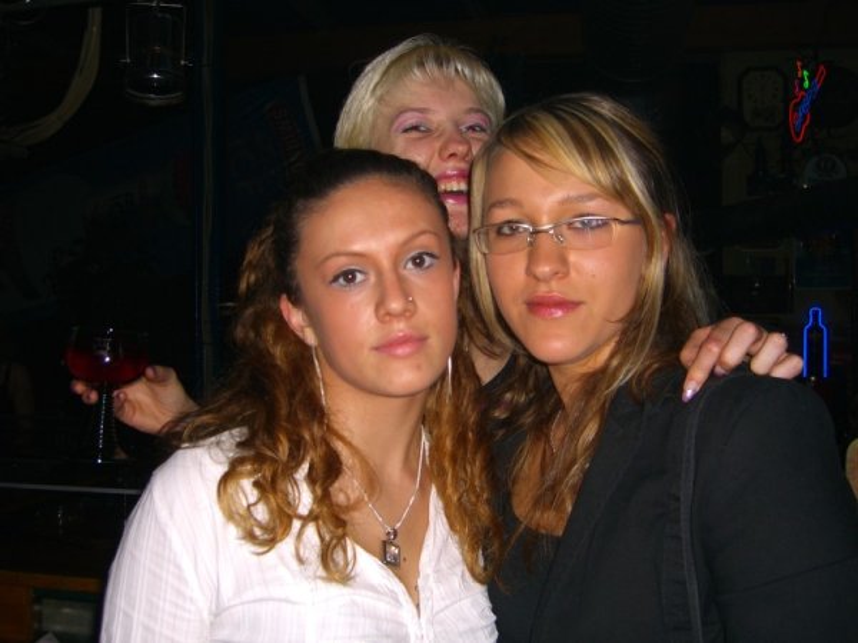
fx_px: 942
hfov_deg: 49.0
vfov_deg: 37.7
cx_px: 429
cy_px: 322
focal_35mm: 38
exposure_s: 1/320
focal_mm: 7.9
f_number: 2.8
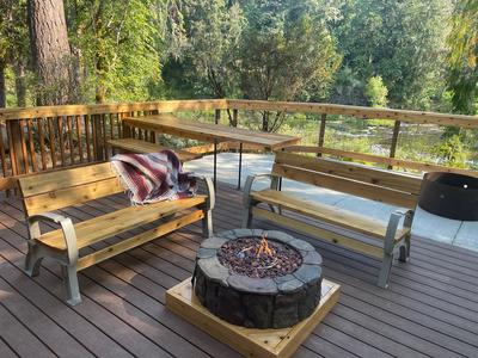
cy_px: 179
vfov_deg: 54.9
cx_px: 239
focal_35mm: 25
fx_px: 345
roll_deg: -3.0
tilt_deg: -17.3
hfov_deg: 69.4
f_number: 1.6
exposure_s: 1/404
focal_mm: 5.1
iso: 32
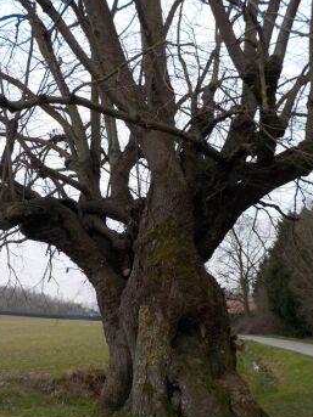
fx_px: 422
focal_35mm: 35
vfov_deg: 52.5
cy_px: 238
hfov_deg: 40.7
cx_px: 155
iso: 125
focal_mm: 4.1
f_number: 3.3
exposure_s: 1/160
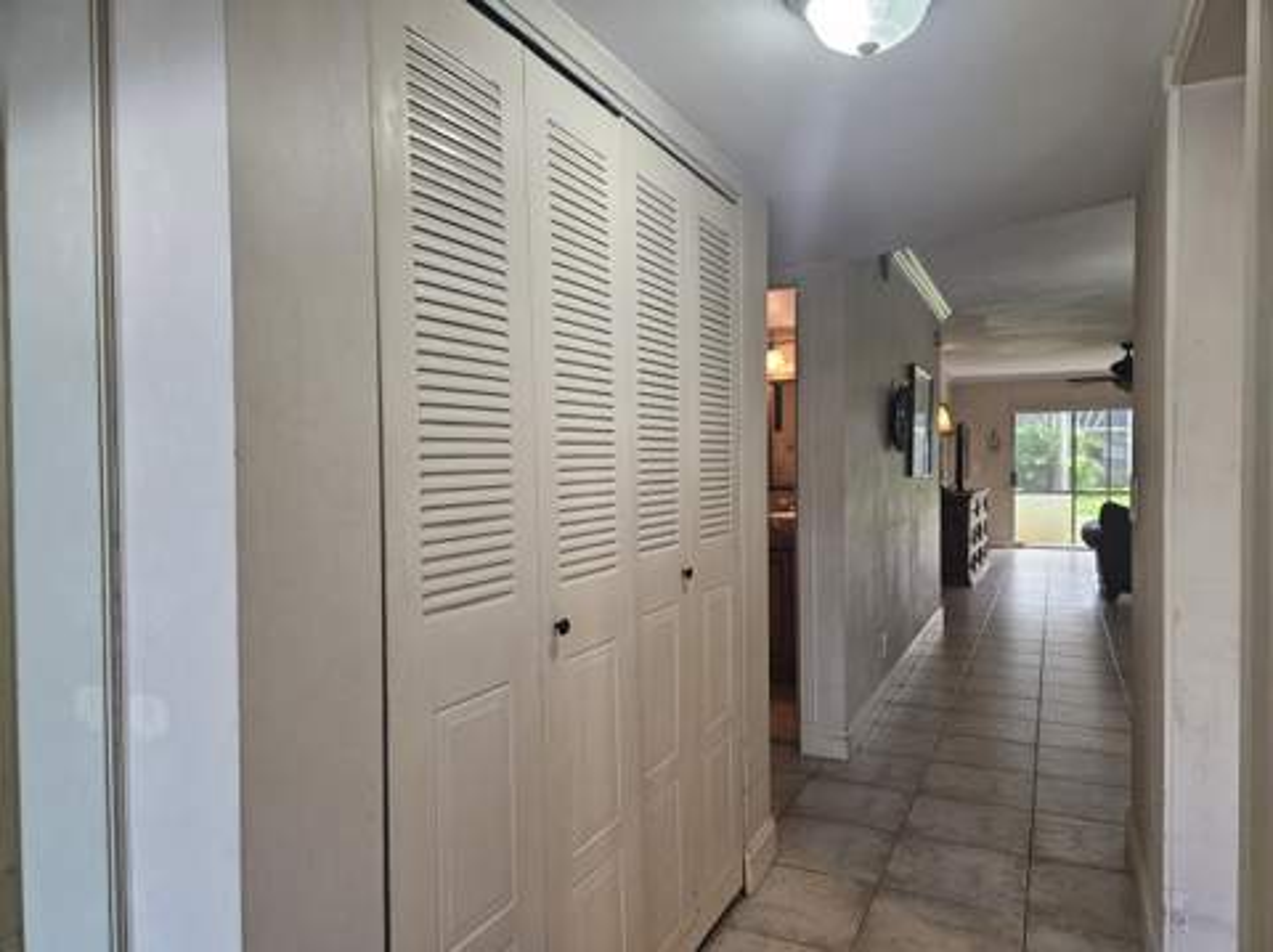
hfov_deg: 74.0
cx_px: 636
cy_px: 476
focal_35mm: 23
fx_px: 845
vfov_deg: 58.8
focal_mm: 5.4
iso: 250
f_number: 1.8
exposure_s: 1/120
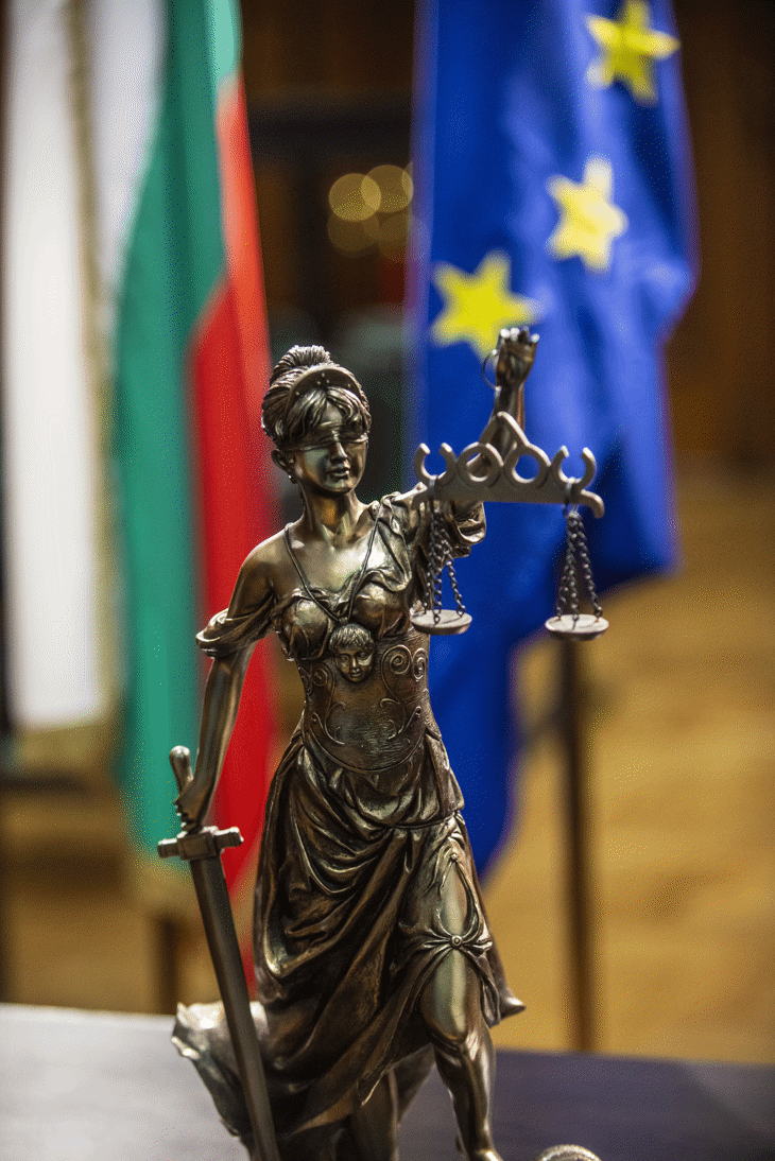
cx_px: 388
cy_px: 580
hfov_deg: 15.9
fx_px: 2775
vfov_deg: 23.6
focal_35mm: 86
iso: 1600
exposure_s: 1/160
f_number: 2.8
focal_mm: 86
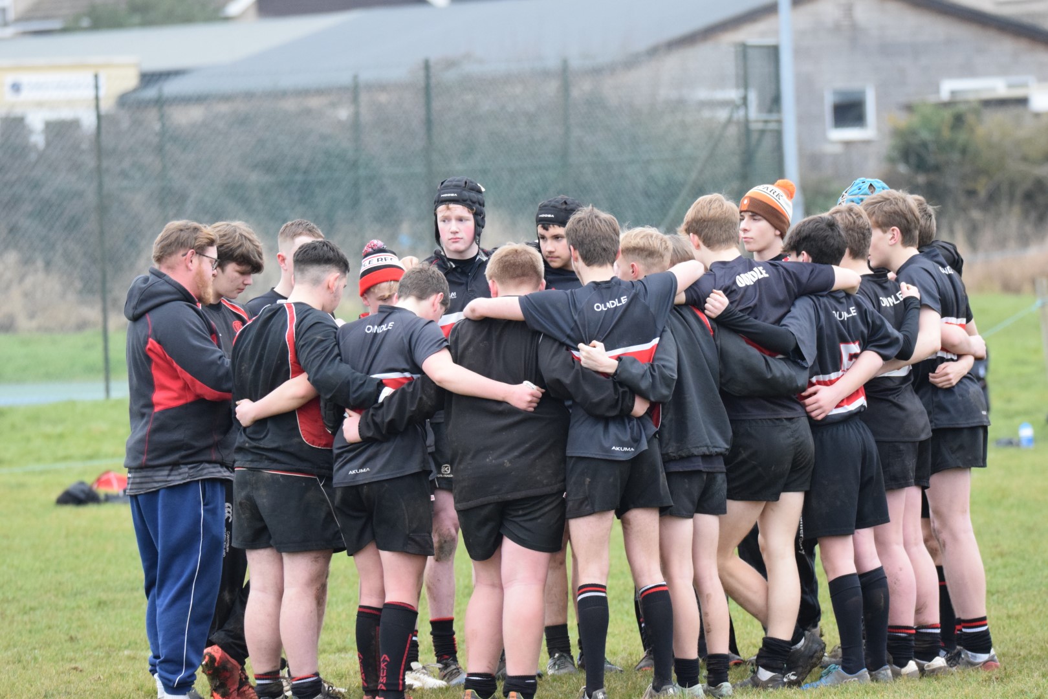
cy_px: 350
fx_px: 12226
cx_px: 524
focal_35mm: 420
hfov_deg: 4.9
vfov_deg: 3.3
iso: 2500
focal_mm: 280
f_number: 5.6
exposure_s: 1/500
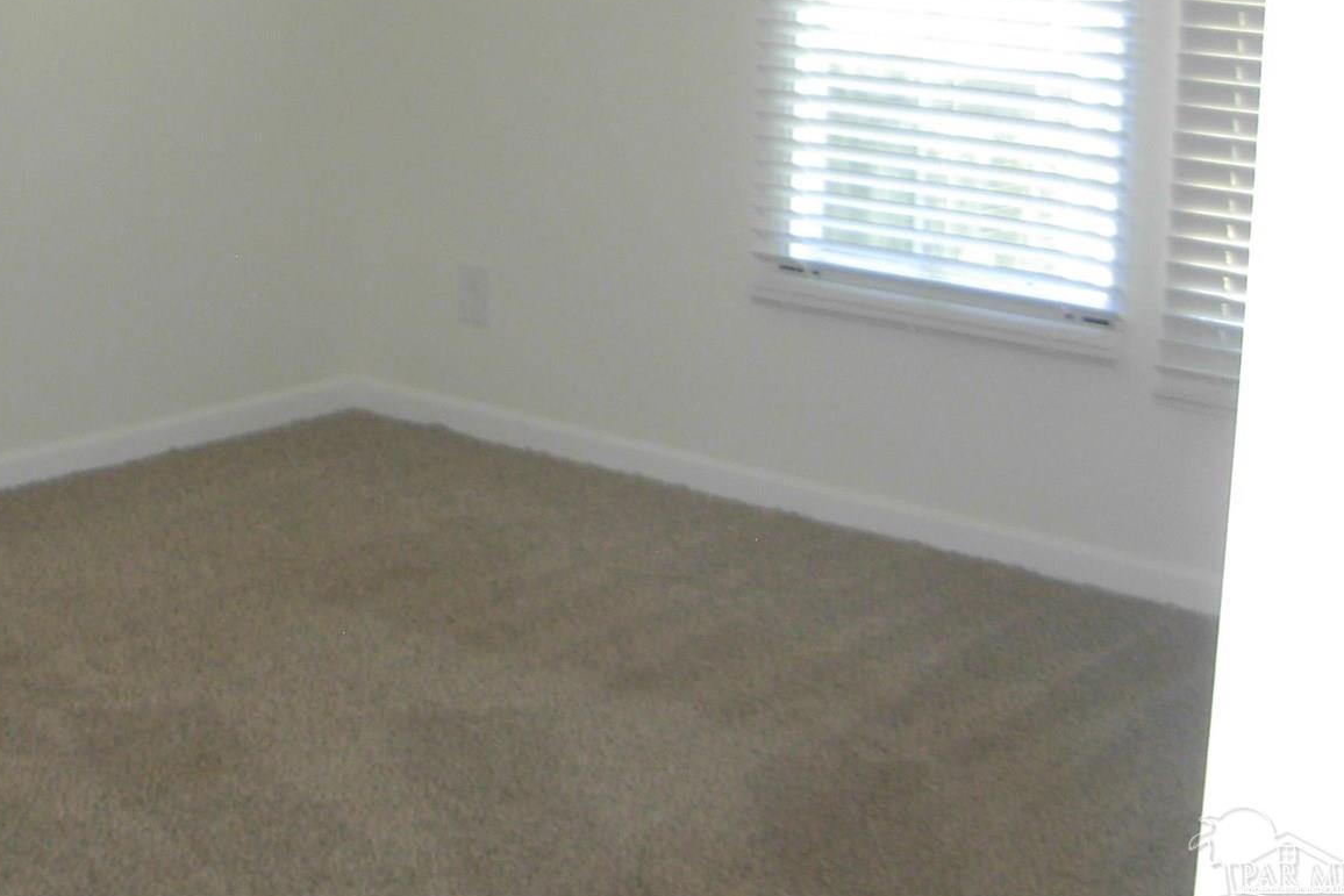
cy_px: 40
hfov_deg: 28.0
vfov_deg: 19.0
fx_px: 2613
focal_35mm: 70
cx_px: 207
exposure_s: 1/64
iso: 224
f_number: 2.9
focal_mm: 6.3
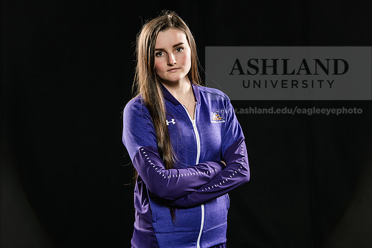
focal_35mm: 122
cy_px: 124
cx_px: 186
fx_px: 1261
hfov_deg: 16.8
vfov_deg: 11.2
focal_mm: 122
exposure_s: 1/200
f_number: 5.6
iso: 400
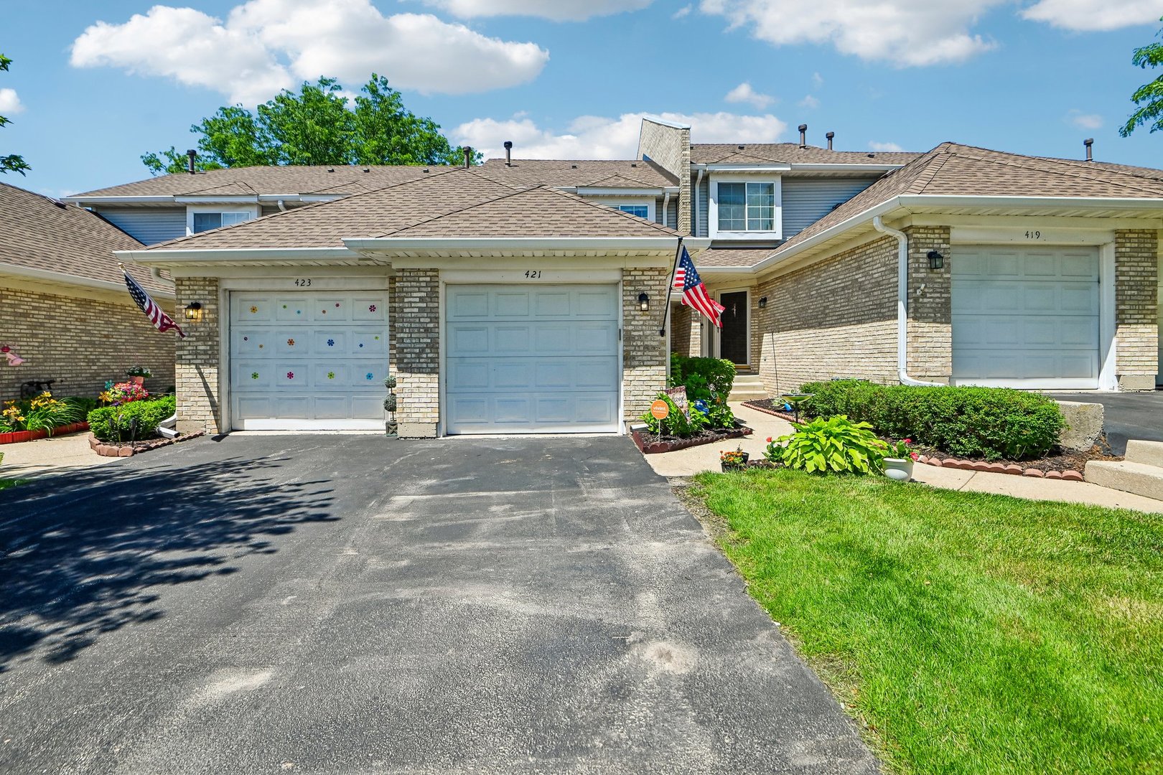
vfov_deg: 73.7
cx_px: 582
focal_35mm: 16
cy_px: 388
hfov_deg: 96.7
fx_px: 517
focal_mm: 16
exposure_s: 1/400
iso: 400
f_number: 13
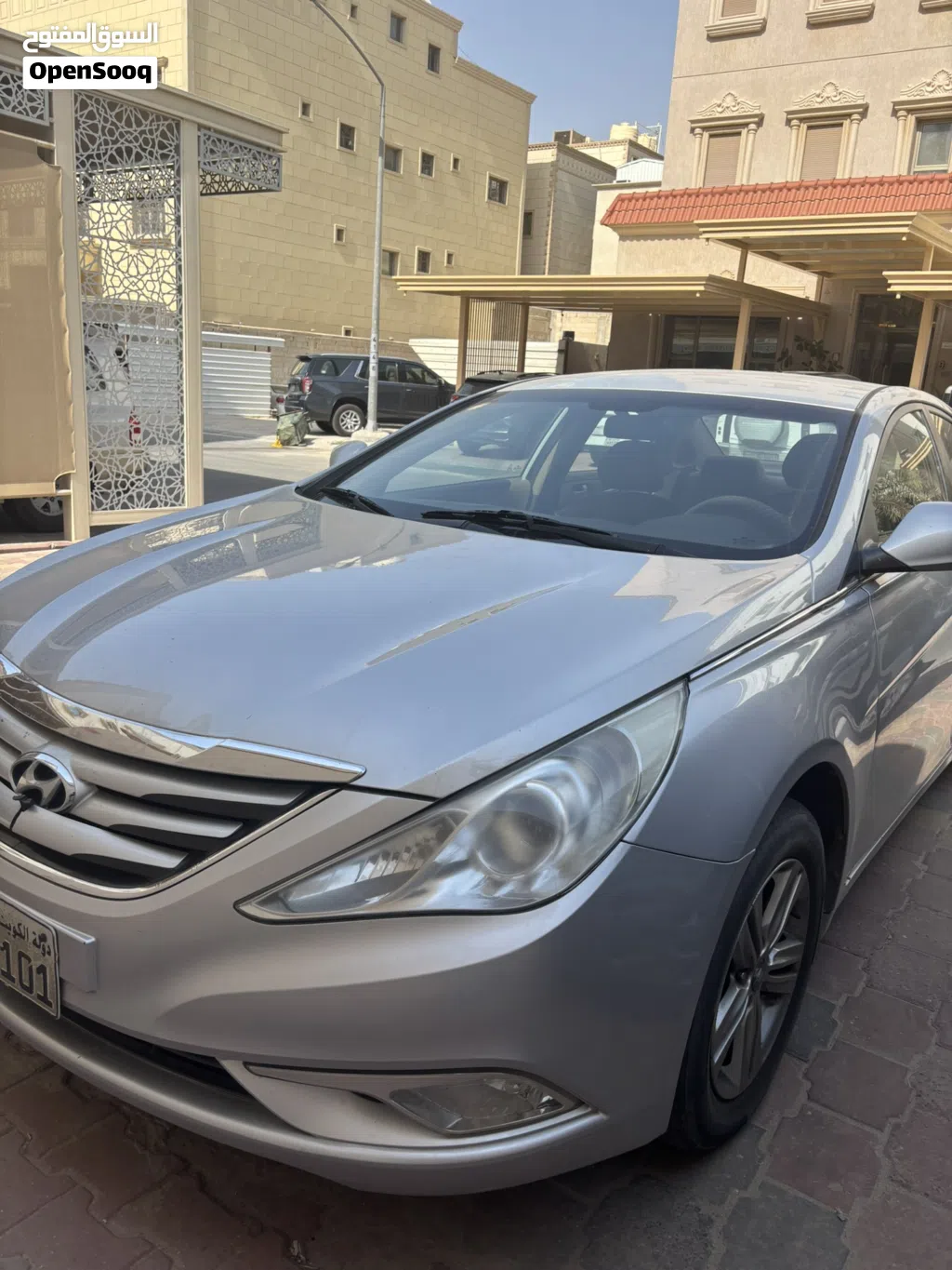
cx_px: 476
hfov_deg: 53.1
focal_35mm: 26
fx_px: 953
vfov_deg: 67.3
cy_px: 635
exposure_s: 1/1984
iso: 50
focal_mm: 5.96
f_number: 1.6
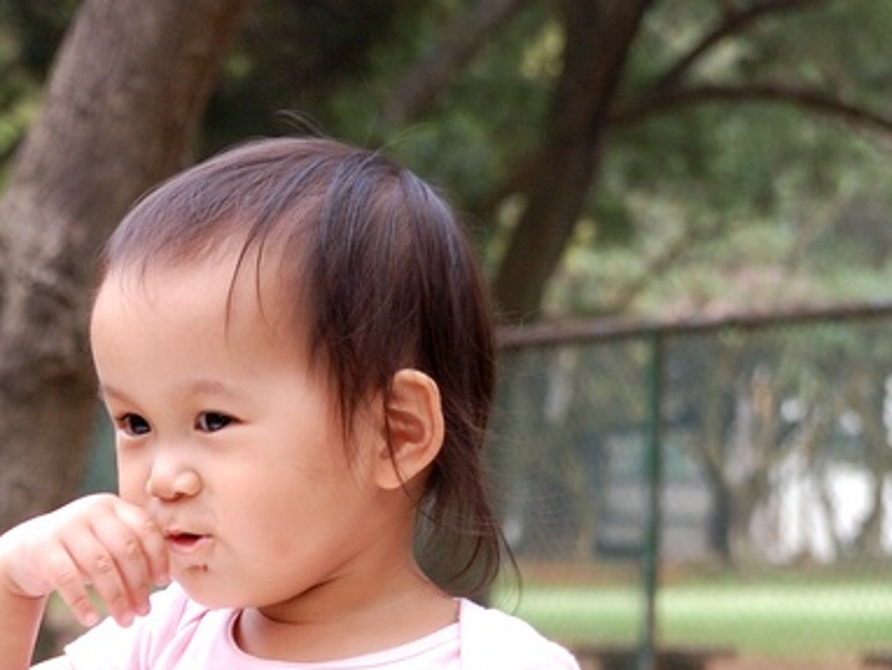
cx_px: 96
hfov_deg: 10.2
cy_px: 645
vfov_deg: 7.7
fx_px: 4976
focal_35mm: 193
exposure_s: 1/200
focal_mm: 50
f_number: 5
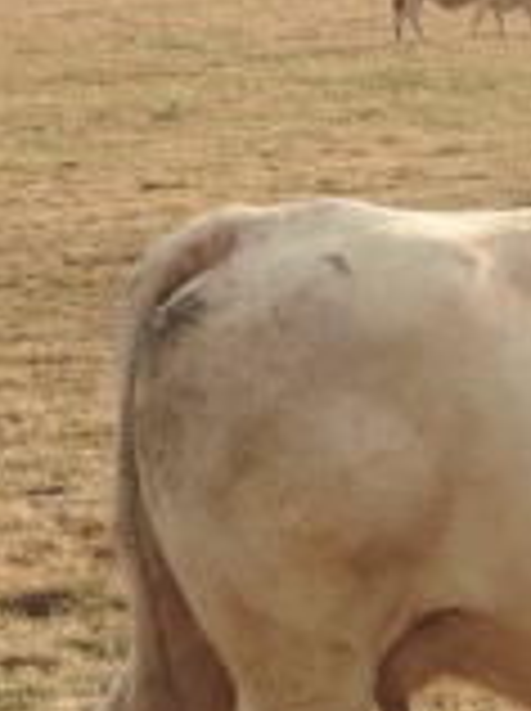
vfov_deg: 7.1
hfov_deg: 5.2
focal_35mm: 280
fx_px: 5742
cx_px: 864
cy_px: 619
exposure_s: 1/160
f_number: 4.8
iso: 100
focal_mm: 18.8
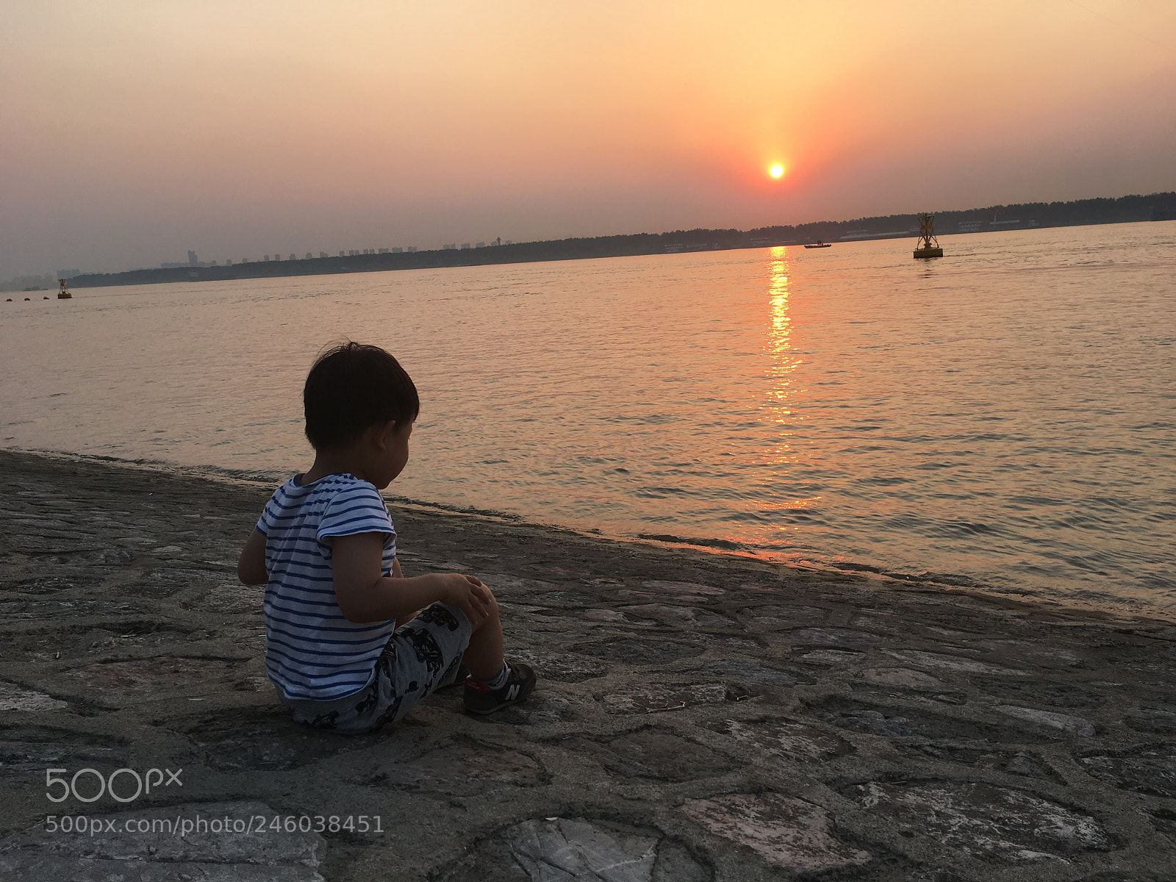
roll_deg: +4.0
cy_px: 441
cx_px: 588
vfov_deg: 48.2
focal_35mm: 29
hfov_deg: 61.7
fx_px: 985
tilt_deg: -10.6
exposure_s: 1/346
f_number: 2.2
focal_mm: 4.15
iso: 25
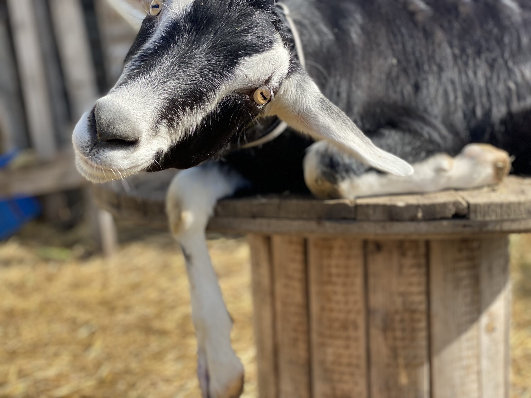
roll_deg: +4.1
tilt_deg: -9.4
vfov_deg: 28.0
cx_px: 266
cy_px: 199
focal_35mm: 52
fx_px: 798
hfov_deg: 36.8
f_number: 2
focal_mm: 6
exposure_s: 1/533
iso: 20
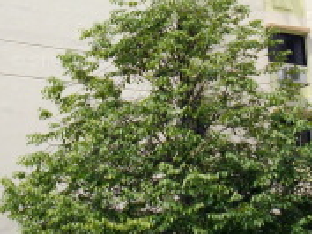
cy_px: 63
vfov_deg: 12.9
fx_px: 1037
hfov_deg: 17.1
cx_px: 143
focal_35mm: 115
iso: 80
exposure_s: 1/250
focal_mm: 6.2
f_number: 5.6
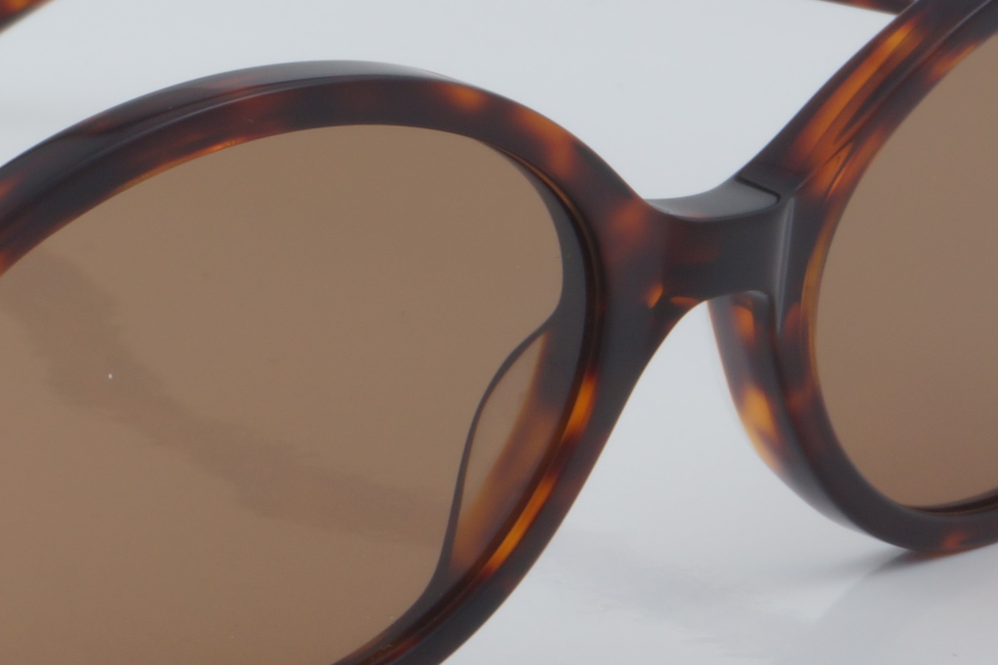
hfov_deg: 9.3
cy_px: 338
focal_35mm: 219
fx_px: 6071
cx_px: -77
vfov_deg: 6.3
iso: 100
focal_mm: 50
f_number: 29
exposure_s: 1/4
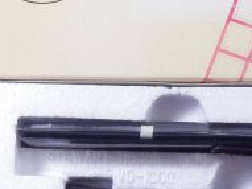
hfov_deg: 9.5
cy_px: 87
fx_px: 1506
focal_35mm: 207
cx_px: 249
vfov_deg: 7.2
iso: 640
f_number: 4.4
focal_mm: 11.9
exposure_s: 1/160
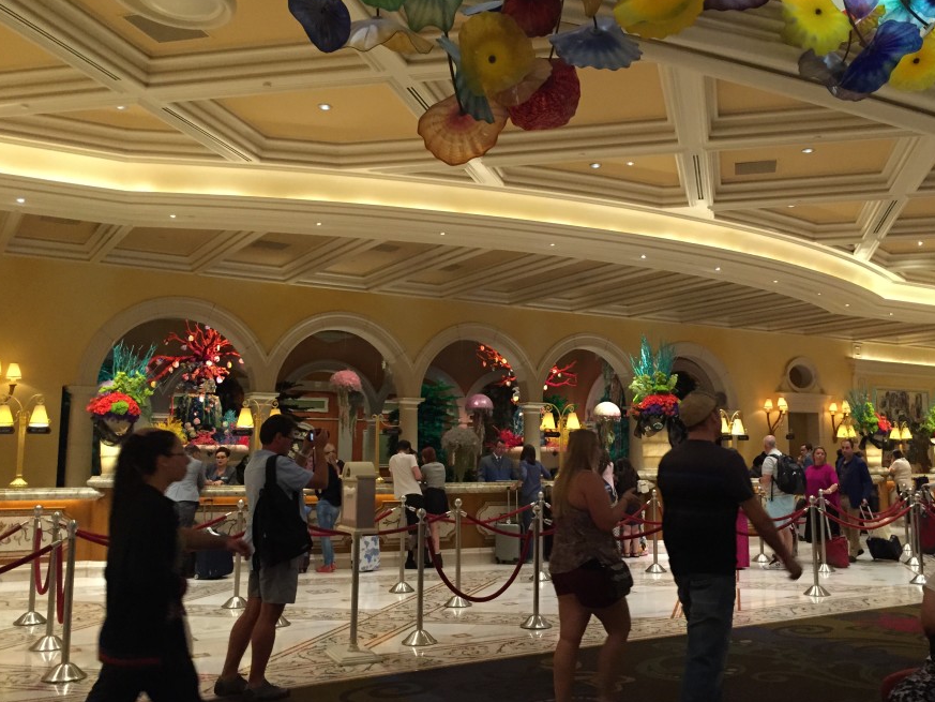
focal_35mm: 34
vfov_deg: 41.8
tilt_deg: +6.8
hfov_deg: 53.7
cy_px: 346
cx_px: 536
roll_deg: -0.7
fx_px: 918
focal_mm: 4.15
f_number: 2.2
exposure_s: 1/30
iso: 250
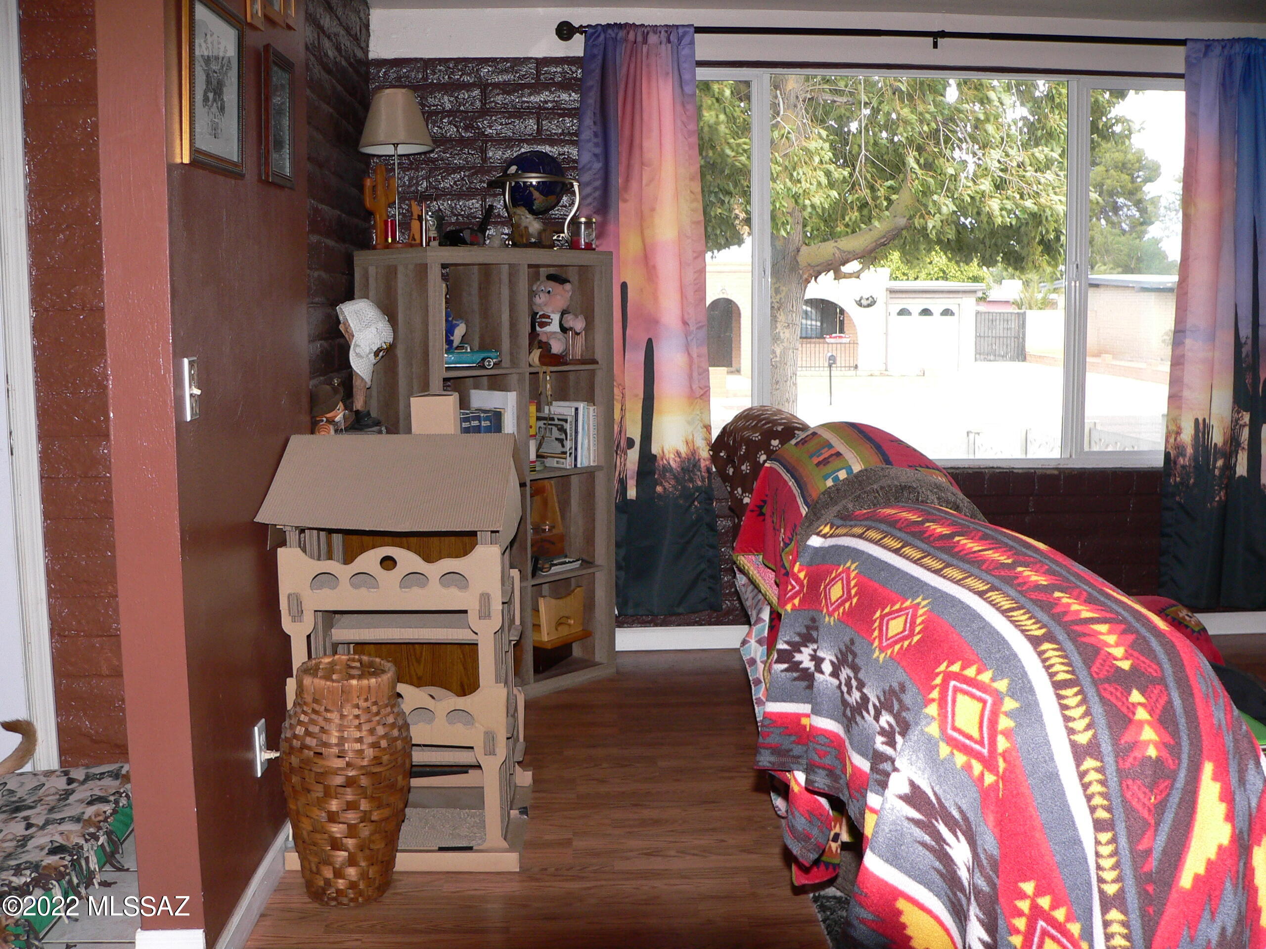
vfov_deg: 39.7
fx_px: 1317
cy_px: 474
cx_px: 633
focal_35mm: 36
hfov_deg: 51.4
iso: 150
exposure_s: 1/60
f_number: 2.8
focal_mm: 6
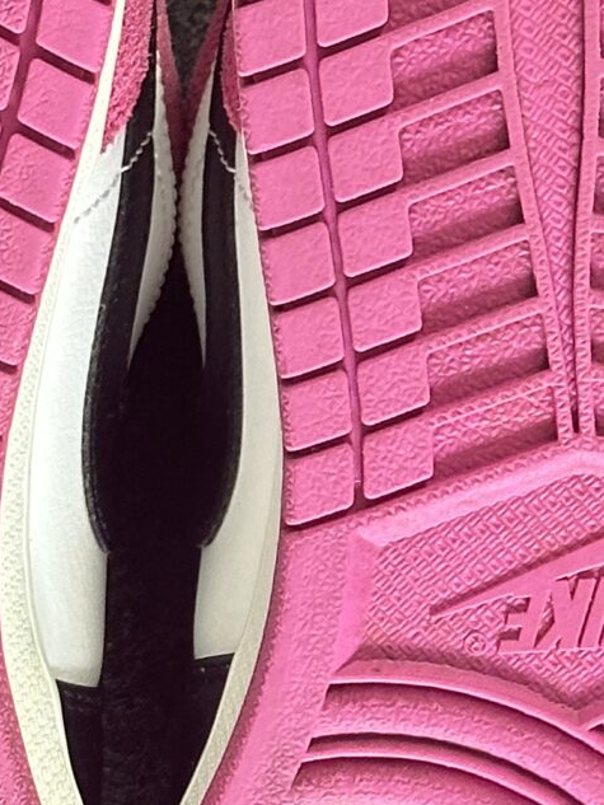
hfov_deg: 7.6
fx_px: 4512
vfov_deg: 10.1
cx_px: 69
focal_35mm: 194
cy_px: 814
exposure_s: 1/50
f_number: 1.78
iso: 250
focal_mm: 6.86
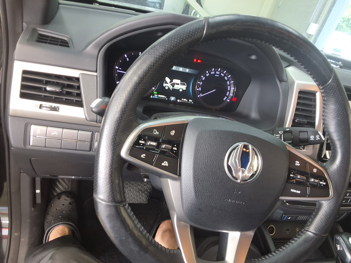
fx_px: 284
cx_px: 176
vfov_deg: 49.7
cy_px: 132
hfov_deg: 63.4
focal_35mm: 28
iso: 125
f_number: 1.9
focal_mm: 2.91
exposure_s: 1/40
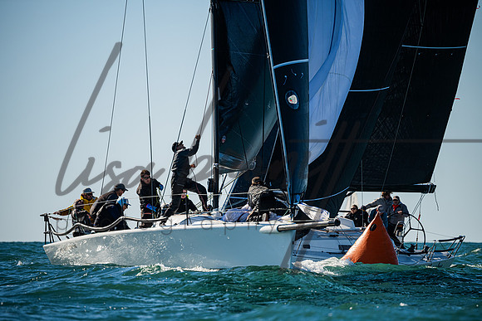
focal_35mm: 320
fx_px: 4285
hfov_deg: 6.4
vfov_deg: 4.3
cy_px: 160
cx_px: 241
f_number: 5.6
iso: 400
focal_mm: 320
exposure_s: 1/2500
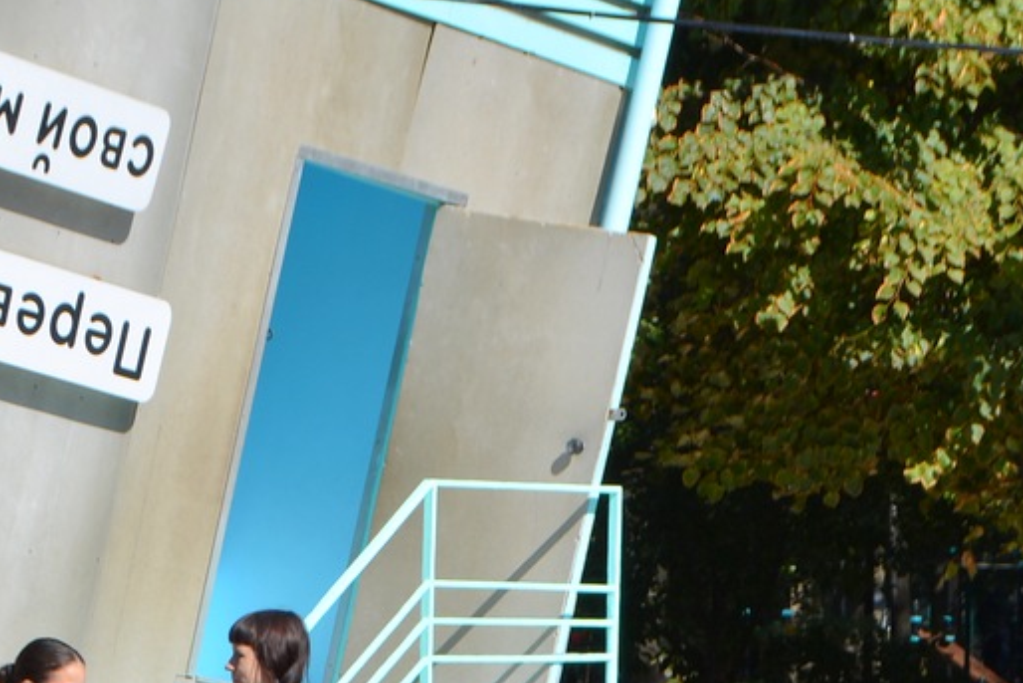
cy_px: 964
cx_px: 232
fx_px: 7703
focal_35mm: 271
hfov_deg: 7.6
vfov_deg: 5.0
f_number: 8
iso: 110
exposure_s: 1/250
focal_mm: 62
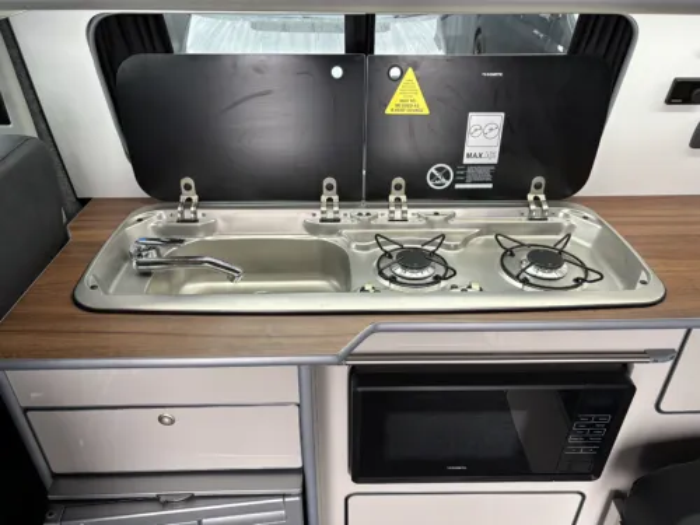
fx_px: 526
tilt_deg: -32.1
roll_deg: -0.9
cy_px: 262
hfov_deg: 67.3
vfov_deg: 53.1
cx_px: 350
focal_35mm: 26
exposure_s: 1/55
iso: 160
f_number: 1.6
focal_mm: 5.96
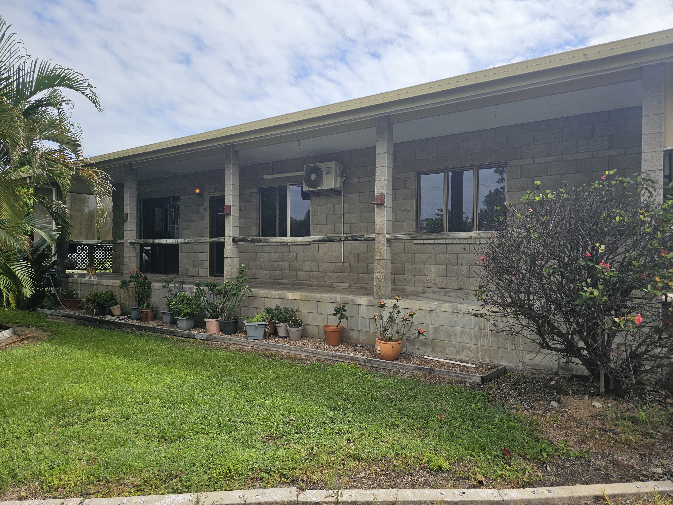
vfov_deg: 58.9
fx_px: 447
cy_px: 252
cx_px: 336
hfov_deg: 73.9
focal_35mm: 23
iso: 10
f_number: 1.7
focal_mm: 6.3
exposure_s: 1/746
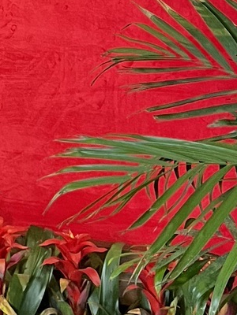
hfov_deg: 10.4
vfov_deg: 13.3
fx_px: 1187
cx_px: -243
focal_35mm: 130
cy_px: -297
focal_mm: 5.1
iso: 160
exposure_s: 1/50
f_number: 1.6
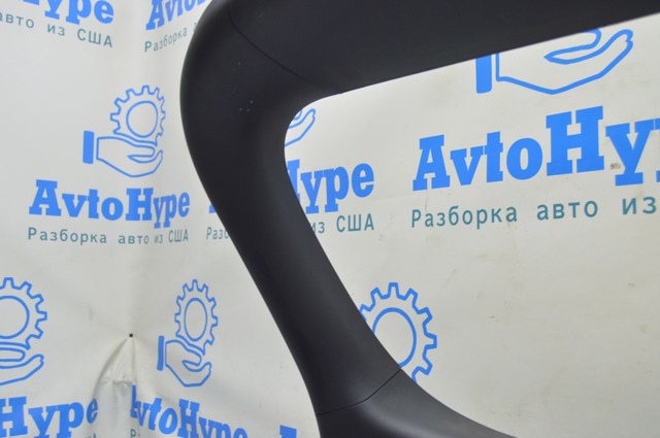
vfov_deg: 34.1
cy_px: 219
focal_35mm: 39
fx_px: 714
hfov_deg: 49.6
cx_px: 330
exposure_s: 1/20
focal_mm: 26
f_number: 5.6
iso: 400
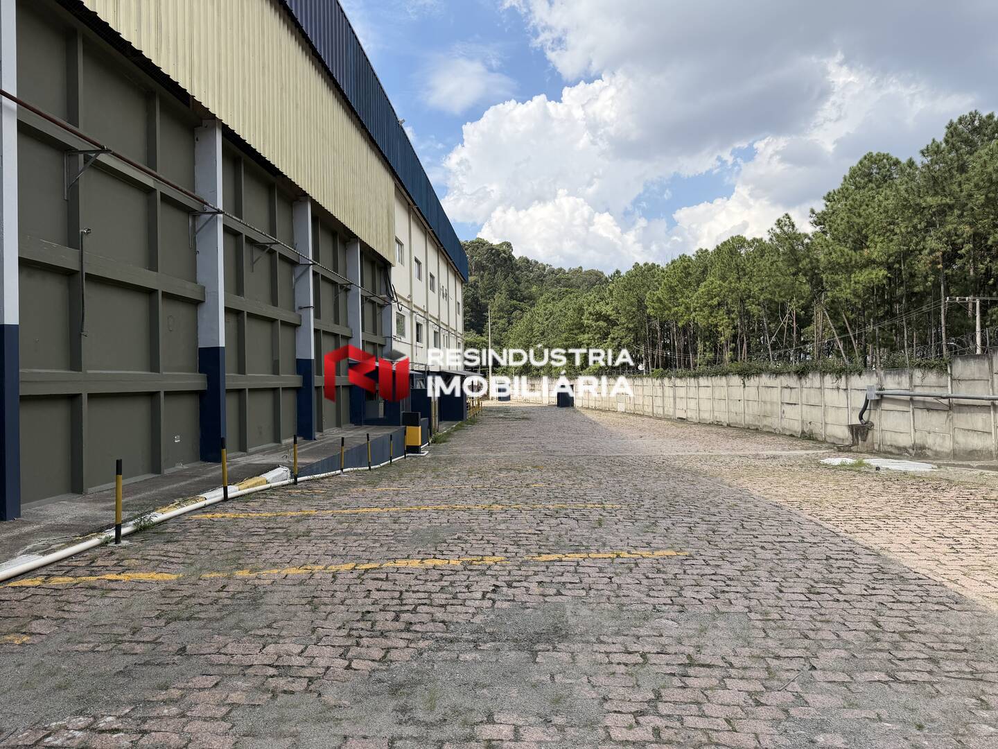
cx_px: 499
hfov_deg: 71.6
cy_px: 374
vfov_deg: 56.8
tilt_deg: +0.7
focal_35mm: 24
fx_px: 692
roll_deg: +0.6
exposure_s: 1/4405
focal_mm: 6.76
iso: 80
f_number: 1.78
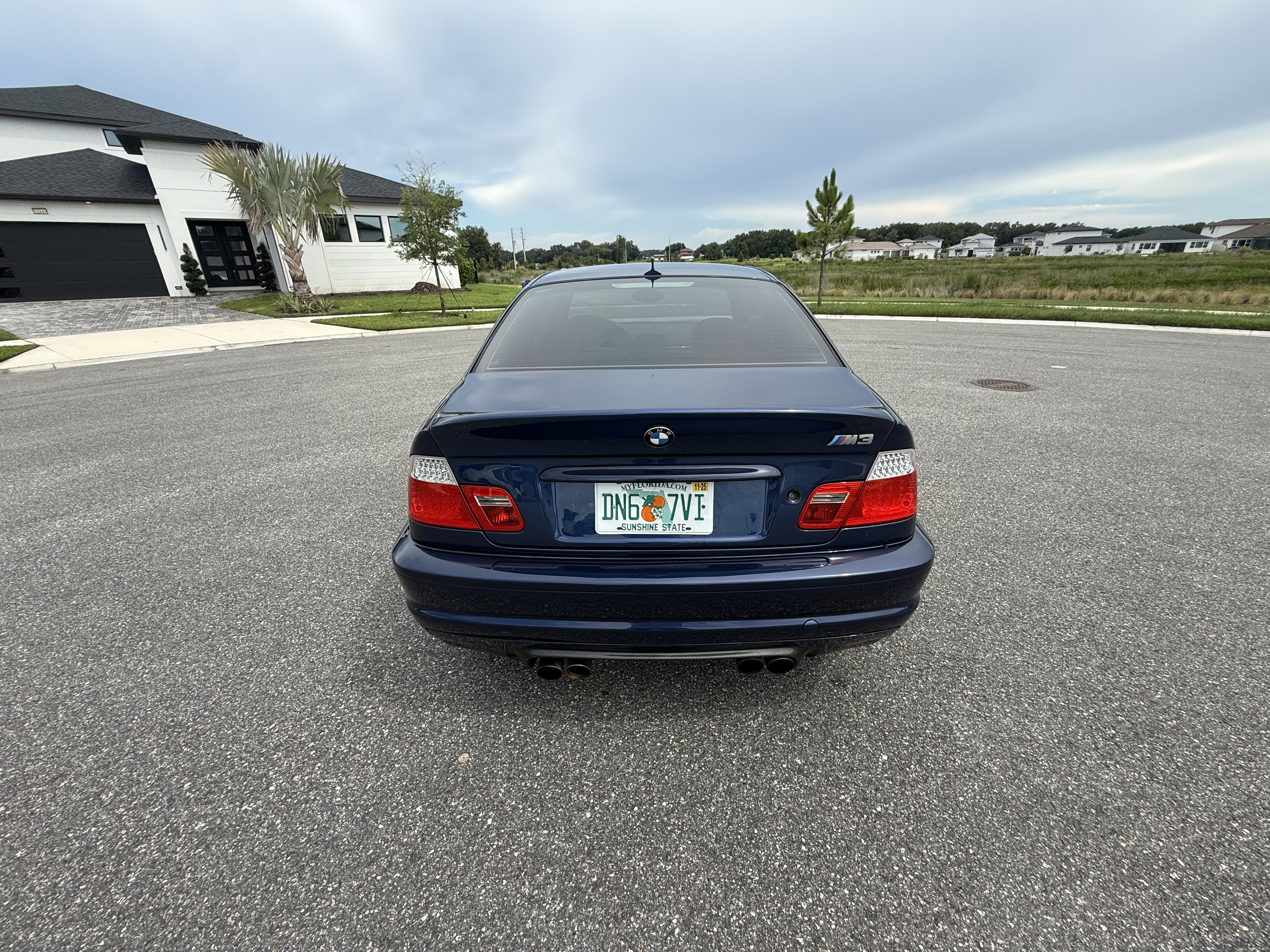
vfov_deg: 85.7
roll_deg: +1.1
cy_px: 476
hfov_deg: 102.1
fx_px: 514
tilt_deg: -22.7
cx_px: 635
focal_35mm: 14
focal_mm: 2.22
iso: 50
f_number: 2.2
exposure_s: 1/709
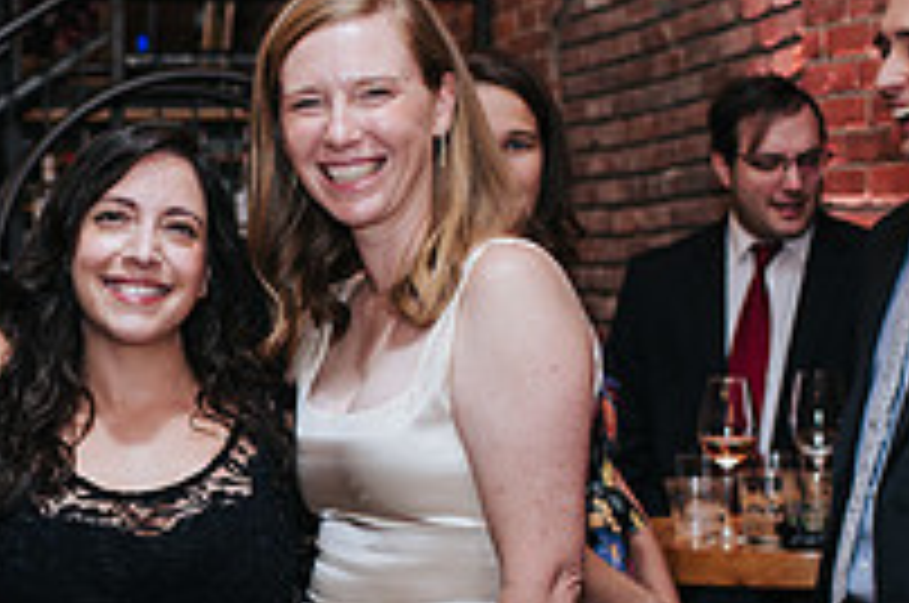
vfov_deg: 12.5
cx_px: 24
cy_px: 580
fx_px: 2723
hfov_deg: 18.5
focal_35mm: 108
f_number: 3.2
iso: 800
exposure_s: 1/200
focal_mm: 35
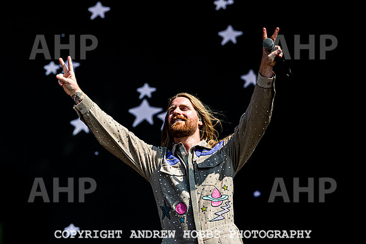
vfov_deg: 10.6
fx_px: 1322
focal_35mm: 130
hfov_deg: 15.8
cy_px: 122
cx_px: 183
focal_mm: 130
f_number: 5
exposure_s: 1/2000
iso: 200
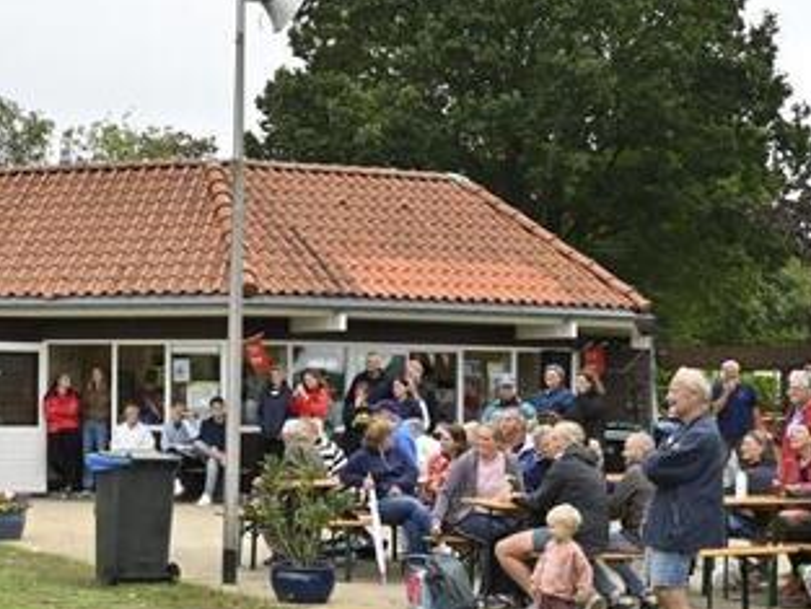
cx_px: -171
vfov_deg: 20.2
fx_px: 1711
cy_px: 341
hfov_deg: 24.1
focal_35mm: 73
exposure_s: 1/250
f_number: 8
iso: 400
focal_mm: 24
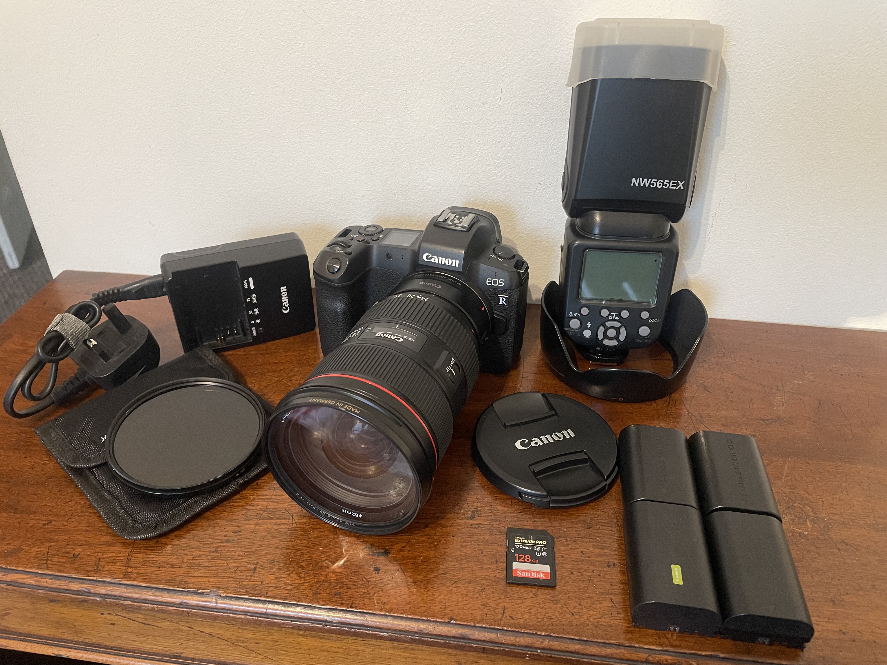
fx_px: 666
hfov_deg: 67.3
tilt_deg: -33.9
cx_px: 444
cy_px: 332
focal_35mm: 26
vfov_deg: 53.1
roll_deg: -0.8
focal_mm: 4.2
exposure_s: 1/50
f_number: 1.6
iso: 250
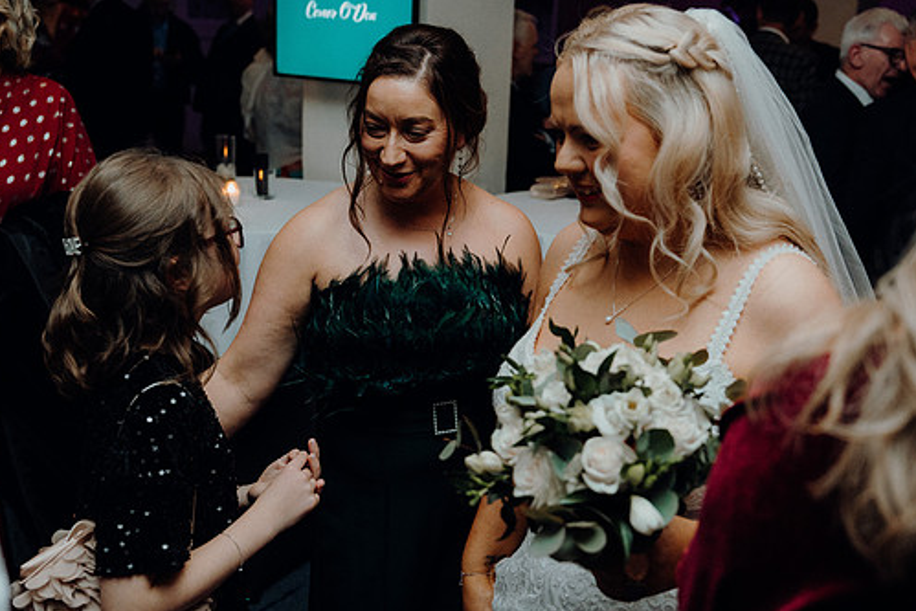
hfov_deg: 45.4
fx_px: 1094
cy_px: 282
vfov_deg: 31.2
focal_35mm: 43
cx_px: 490
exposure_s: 1/160
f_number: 3.5
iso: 2500
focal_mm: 37
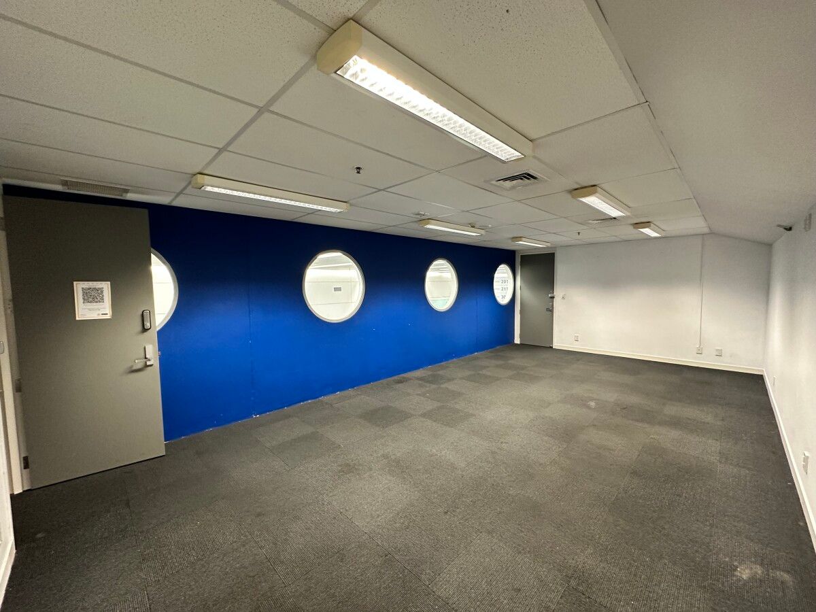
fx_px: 330
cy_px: 306
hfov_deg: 102.1
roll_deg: +1.0
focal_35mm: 14
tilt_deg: -3.3
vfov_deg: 85.7
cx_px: 408
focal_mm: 2.22
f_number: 2.2
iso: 400
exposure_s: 1/50
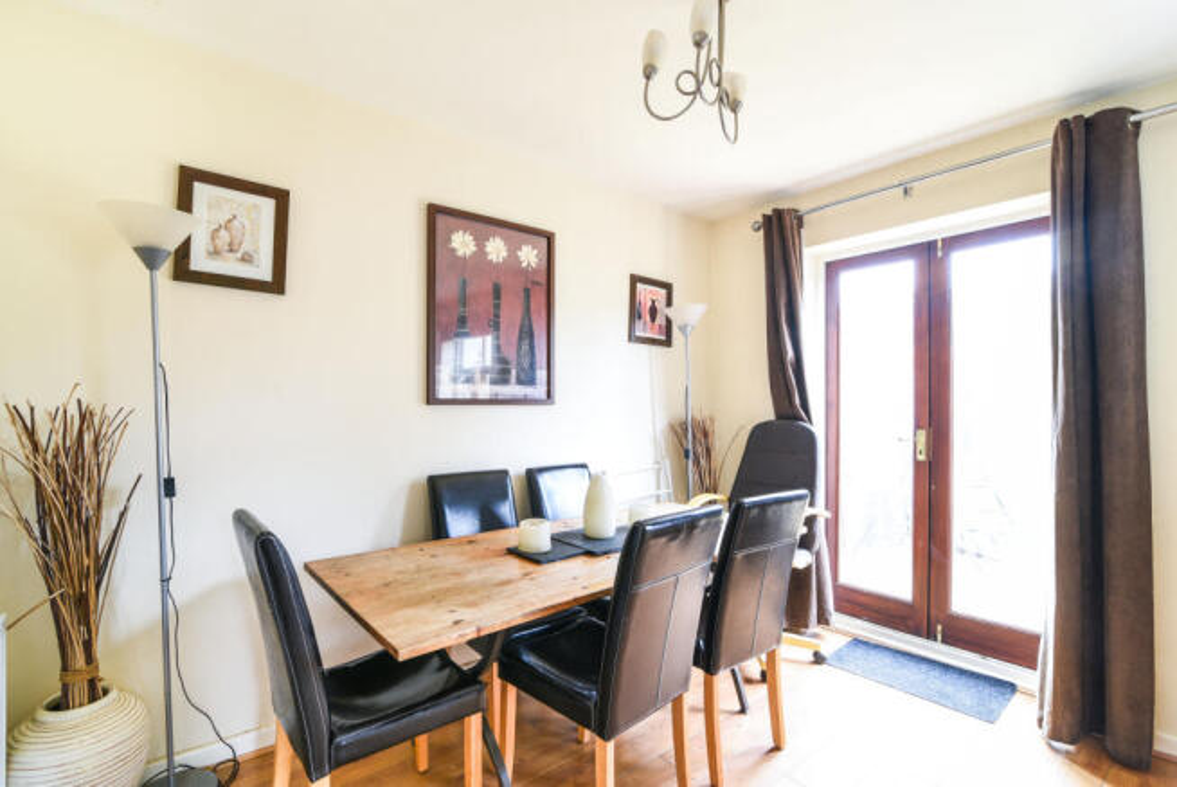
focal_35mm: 16
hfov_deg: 96.7
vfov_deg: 73.8
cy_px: 394
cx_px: 588
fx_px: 523
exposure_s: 2.5
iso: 160
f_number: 8
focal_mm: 16
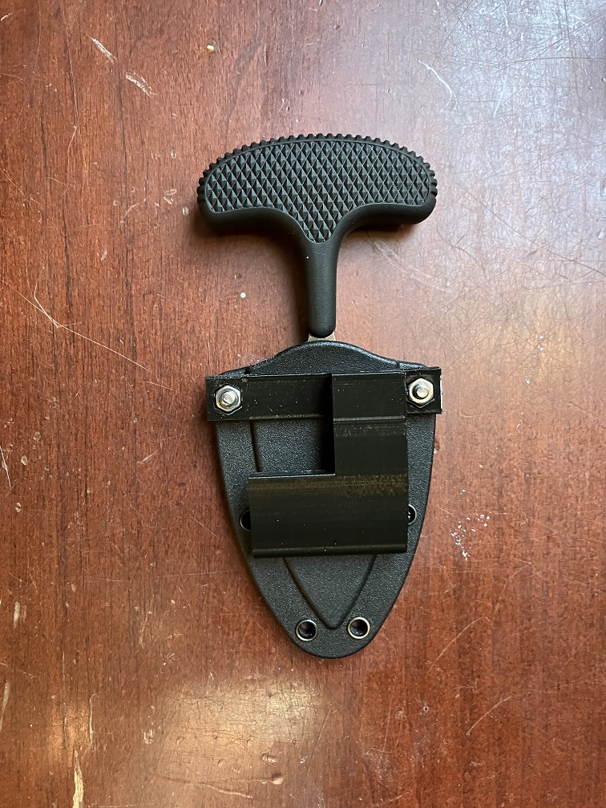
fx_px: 654
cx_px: 303
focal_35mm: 28
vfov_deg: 63.4
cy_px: 404
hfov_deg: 49.7
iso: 400
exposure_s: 1/40
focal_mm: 3.99
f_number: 1.8
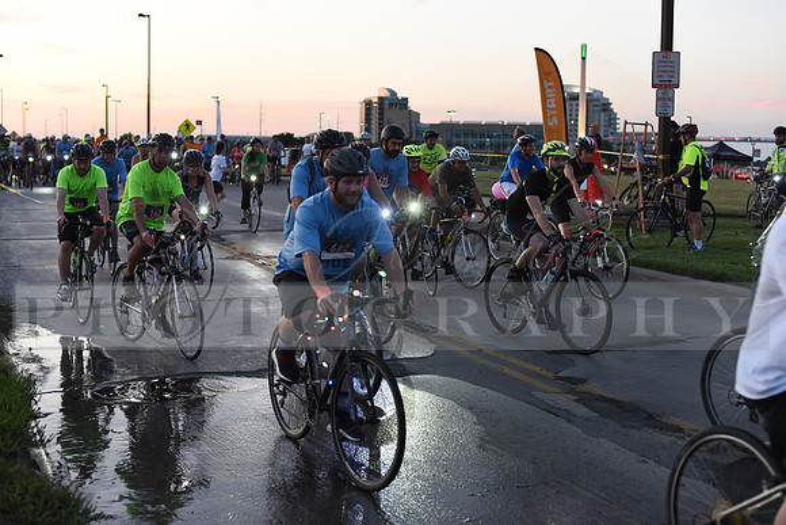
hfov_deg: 39.6
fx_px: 1092
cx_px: 393
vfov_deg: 27.0
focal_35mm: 50
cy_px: 262
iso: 2500
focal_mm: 50
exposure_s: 1/400
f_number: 2.8
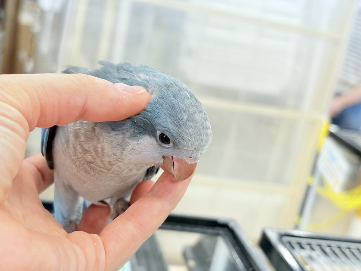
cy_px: 136
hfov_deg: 36.8
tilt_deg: -15.1
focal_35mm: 52
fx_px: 542
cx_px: 180
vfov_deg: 28.0
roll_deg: -11.7
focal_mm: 5.96
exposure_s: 1/50
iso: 64
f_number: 1.6
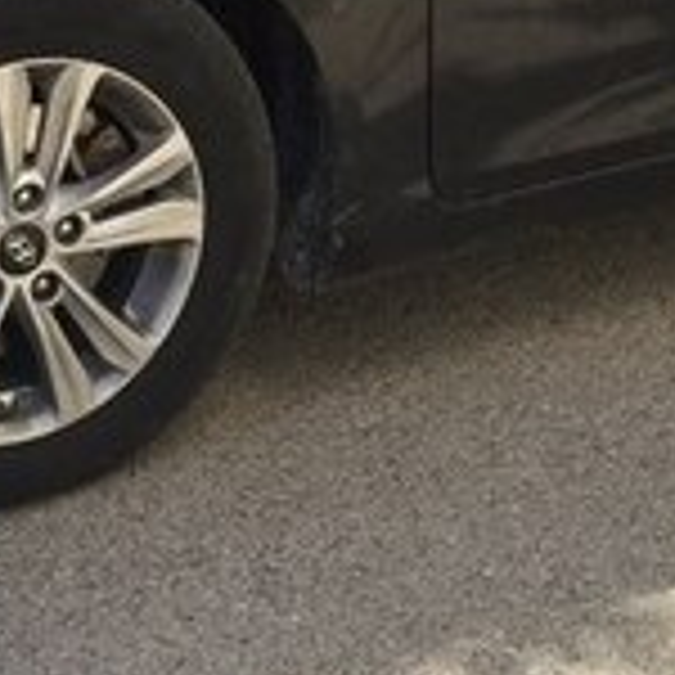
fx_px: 2493
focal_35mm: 113
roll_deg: -3.8
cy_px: -245
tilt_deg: -8.7
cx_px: 414
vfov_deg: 14.6
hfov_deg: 15.4
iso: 32
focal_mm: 4.15
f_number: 2.2
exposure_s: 1/732
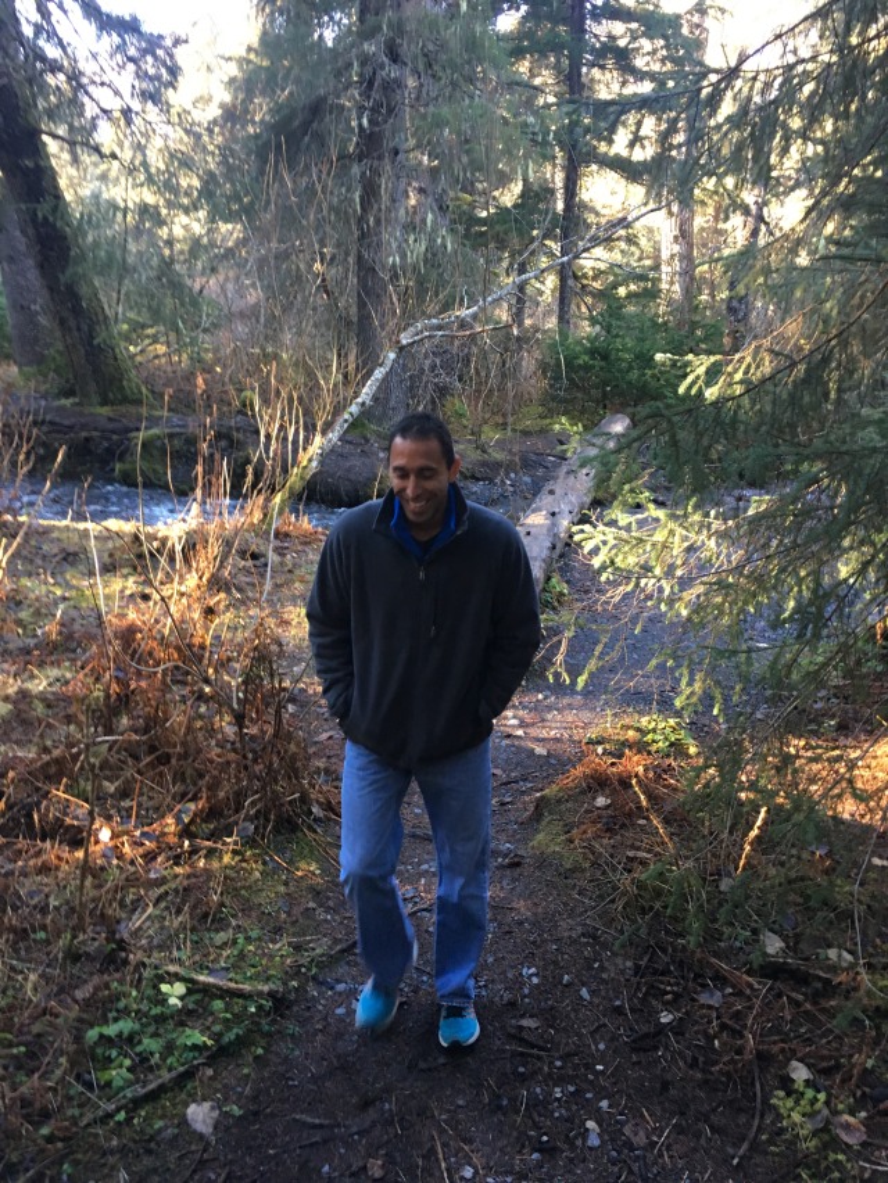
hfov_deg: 48.2
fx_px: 992
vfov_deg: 61.7
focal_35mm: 29
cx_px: 444
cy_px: 592
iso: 100
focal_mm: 4.15
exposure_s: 1/30
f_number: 2.2
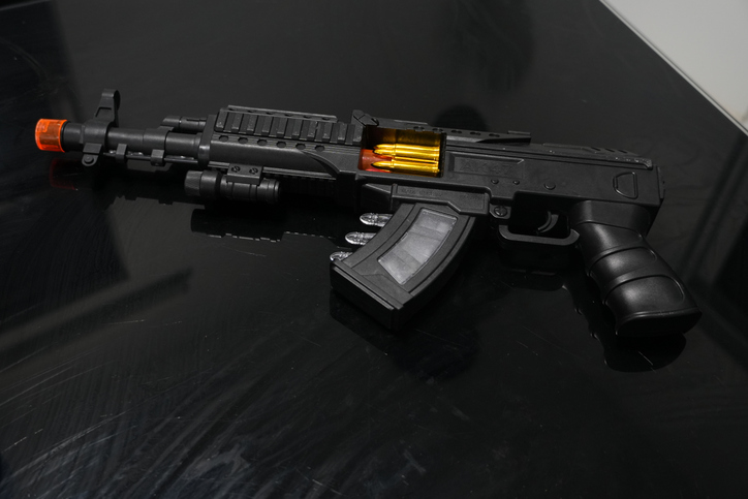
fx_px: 935
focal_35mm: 45
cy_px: 250
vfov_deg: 29.9
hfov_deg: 43.6
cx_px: 374
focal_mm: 30
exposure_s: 1/50
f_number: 4.5
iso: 640
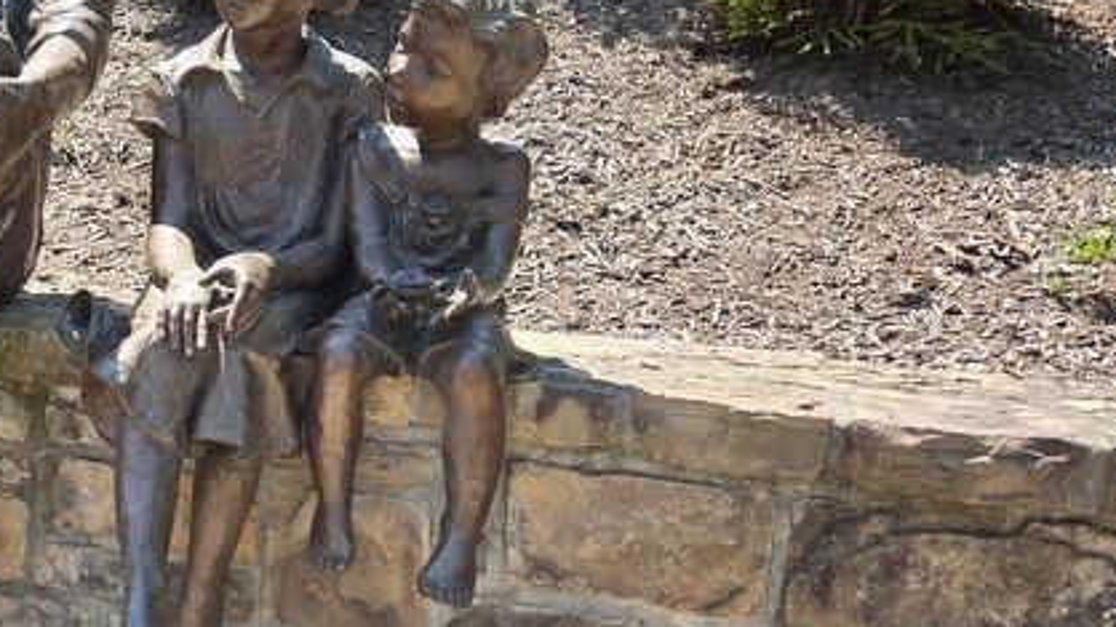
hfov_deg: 39.4
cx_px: 88
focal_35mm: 48
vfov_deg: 24.9
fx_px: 1420
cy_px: 342
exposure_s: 1/726
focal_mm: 5.4
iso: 25
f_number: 1.8
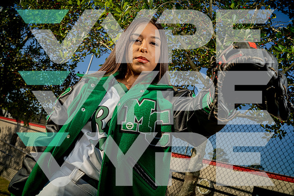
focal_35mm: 45
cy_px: 98
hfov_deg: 43.6
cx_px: 147
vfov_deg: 29.9
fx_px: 368
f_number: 10
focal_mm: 45
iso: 125
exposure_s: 1/250
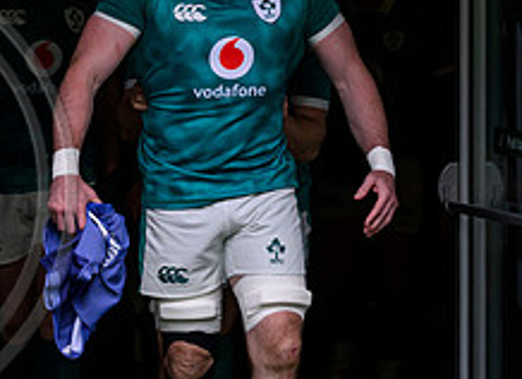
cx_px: -109
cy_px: 190
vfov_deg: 2.9
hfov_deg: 4.0
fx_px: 7509
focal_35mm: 504
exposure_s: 1/2500
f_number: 4
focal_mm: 175
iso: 1250
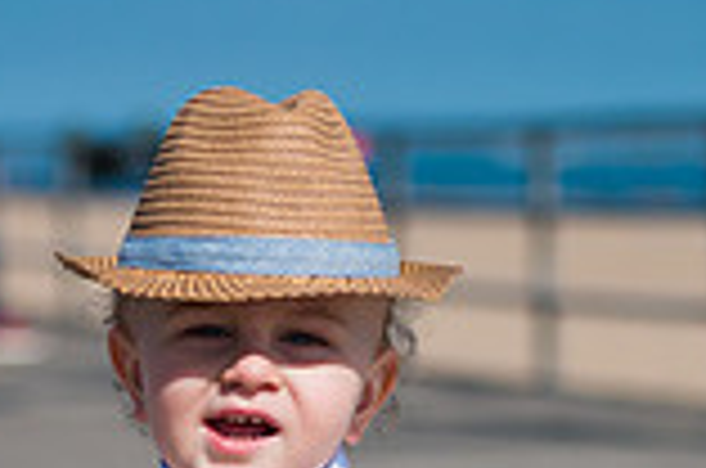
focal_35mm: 259
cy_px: 513
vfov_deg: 5.3
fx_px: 5069
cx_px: 337
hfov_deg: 8.0
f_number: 3.2
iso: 200
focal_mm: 70
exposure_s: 1/8000
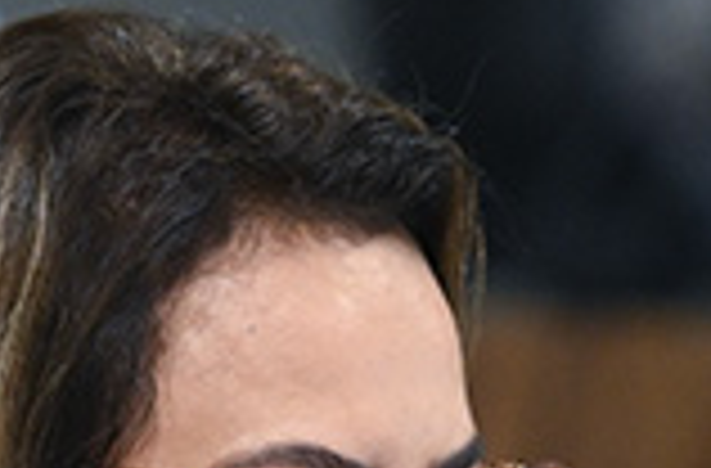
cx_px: 1017
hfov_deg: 2.4
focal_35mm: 873
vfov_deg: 1.6
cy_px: 1030
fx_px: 17174
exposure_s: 1/160
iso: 1600
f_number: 2.8
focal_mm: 160
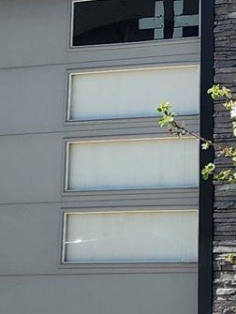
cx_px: 299
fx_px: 1434
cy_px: -167
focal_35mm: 158
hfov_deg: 9.3
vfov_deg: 11.9
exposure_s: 1/1780
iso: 20
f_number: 1.8
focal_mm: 5.4
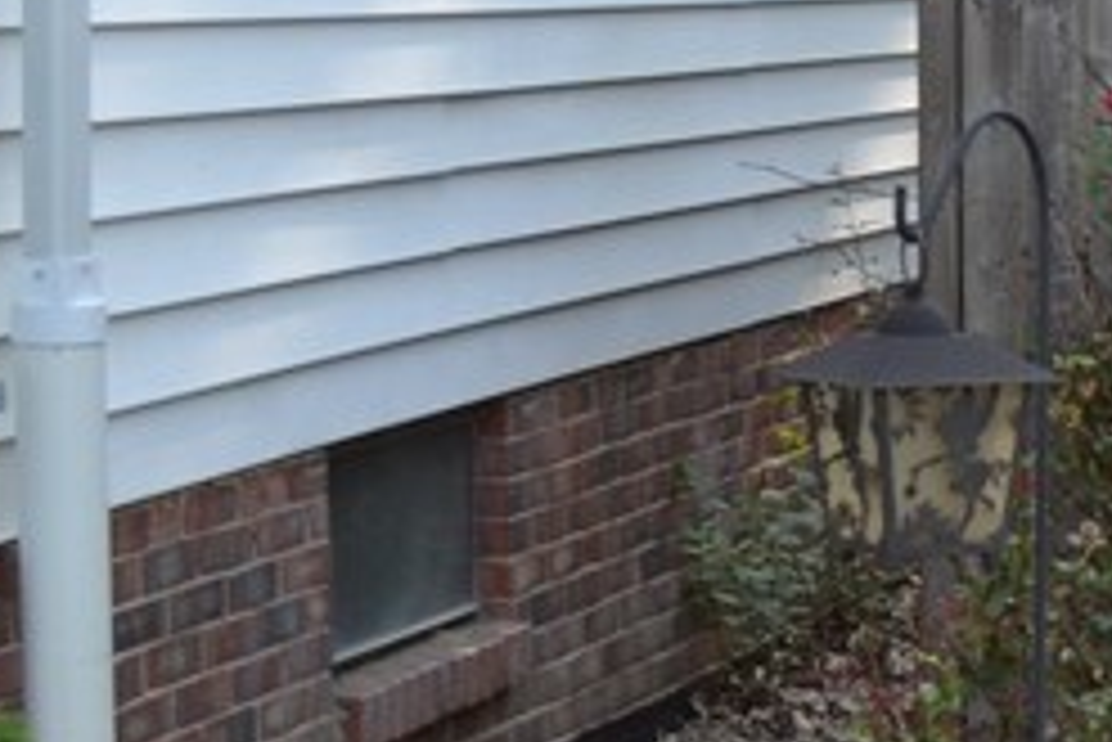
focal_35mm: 145
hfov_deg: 12.7
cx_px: 2089
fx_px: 4481
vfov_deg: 9.4
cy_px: 625
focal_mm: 22
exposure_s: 1/125
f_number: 5.6
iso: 280
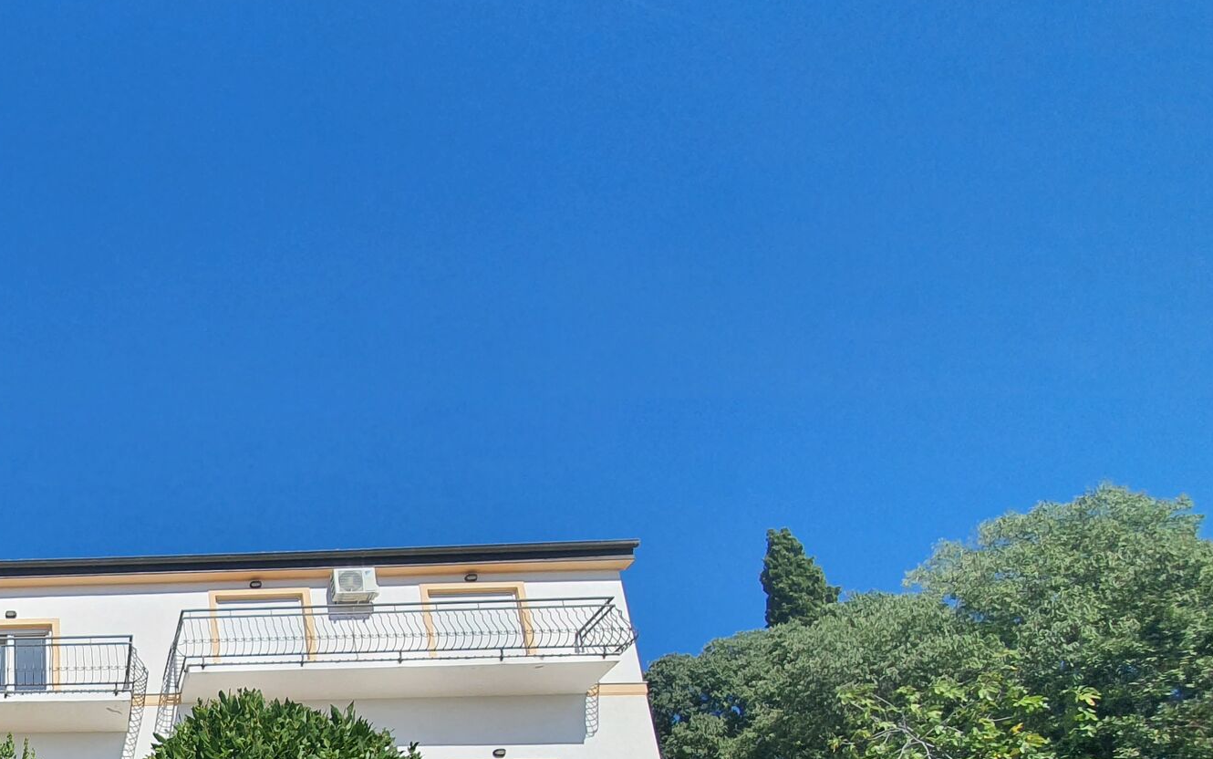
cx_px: -19
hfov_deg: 51.0
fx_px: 959
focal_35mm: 29
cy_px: 874
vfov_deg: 35.5
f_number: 2.2
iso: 50
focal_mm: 1.8
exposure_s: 1/1228
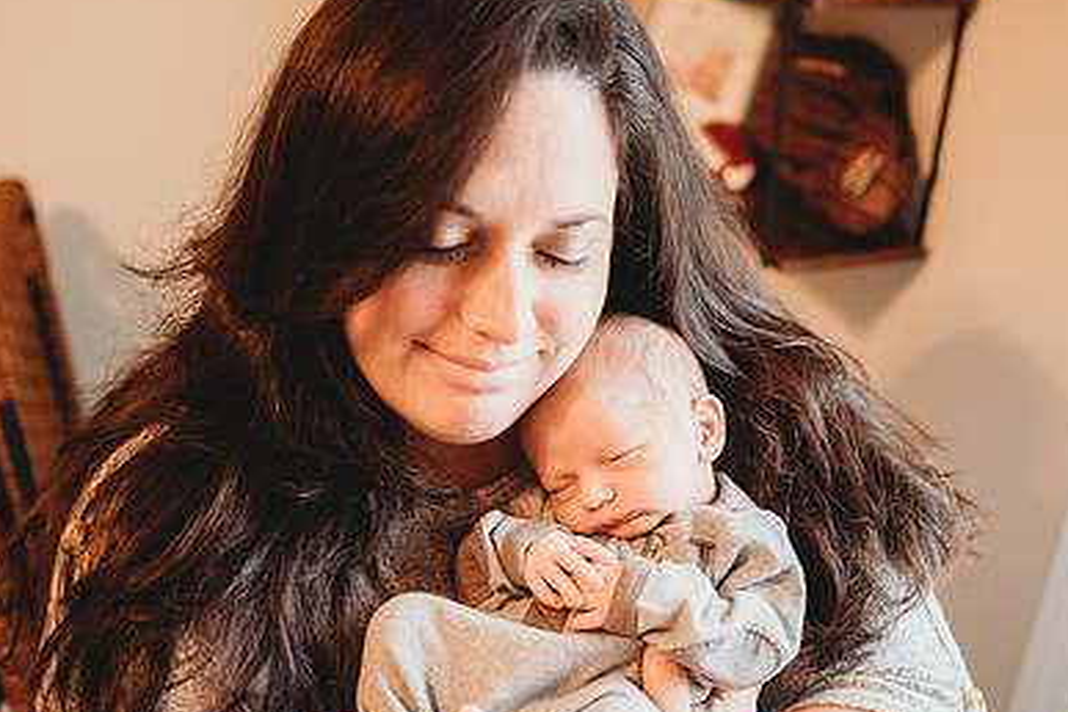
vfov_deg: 36.8
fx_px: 1068
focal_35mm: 36
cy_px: 404
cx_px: 607
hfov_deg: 53.0
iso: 500
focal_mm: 24
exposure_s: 1/160
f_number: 2.2
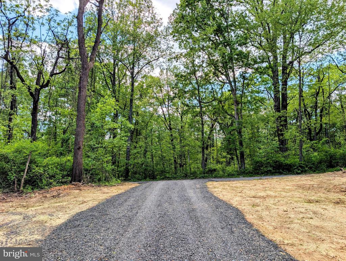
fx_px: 240
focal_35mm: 24
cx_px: 173
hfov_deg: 71.5
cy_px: 130
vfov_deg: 56.9
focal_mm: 6.9
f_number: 1.68
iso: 22
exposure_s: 1/892
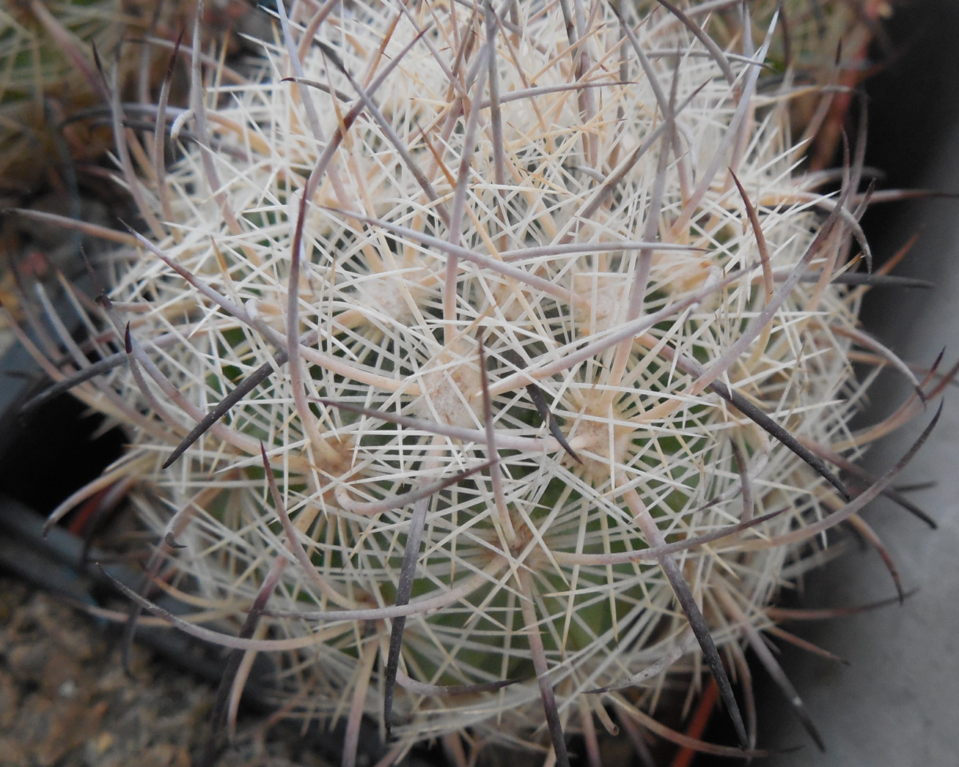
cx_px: 515
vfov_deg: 40.1
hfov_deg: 49.0
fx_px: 1050
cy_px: 330
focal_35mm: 37
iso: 400
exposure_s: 1/30
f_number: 3.6
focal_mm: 5.6
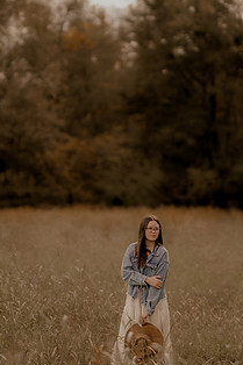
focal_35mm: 182
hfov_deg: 7.5
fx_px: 1845
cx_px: 145
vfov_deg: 11.3
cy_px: 166
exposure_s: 1/3200
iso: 200
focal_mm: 85
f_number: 1.4
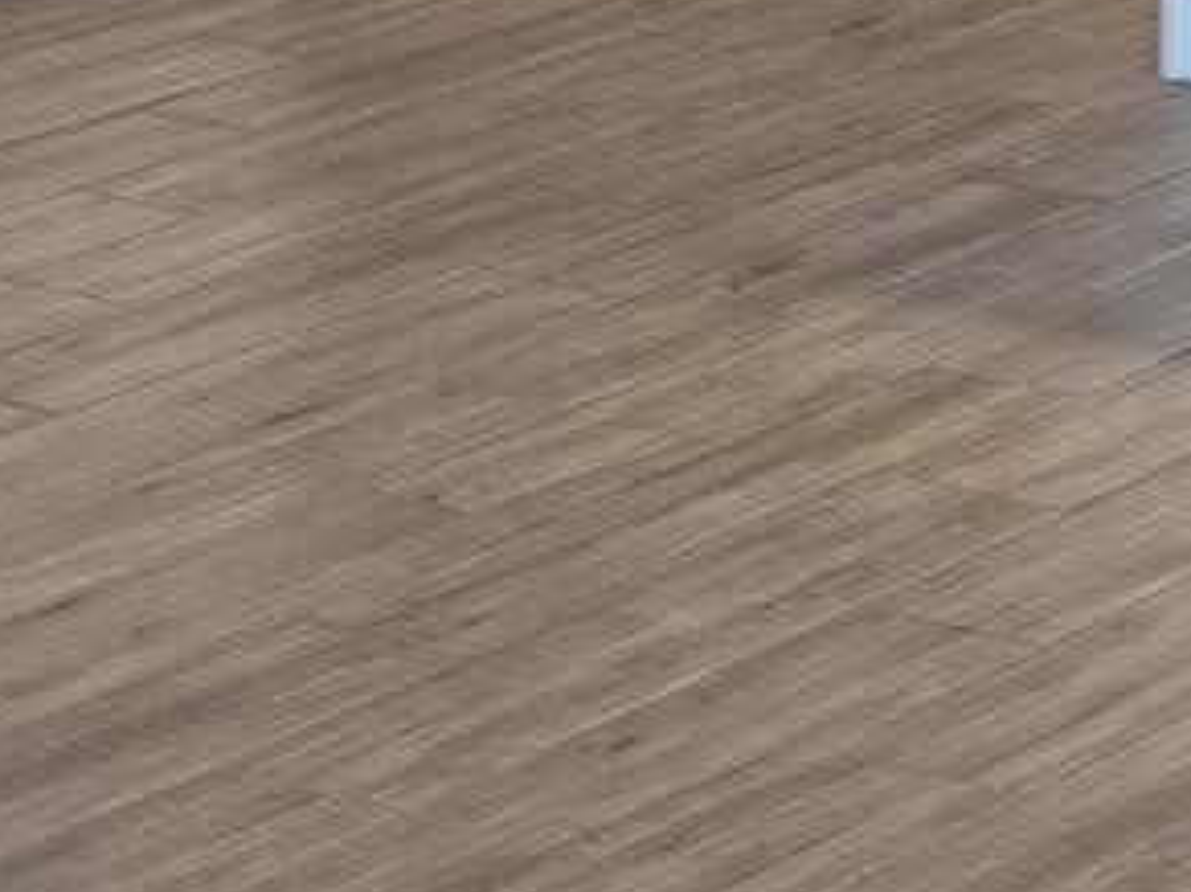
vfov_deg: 9.0
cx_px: 2067
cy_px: -683
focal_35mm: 158
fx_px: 5434
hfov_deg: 11.7
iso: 160
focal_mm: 6.3
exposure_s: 1/120
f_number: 1.7
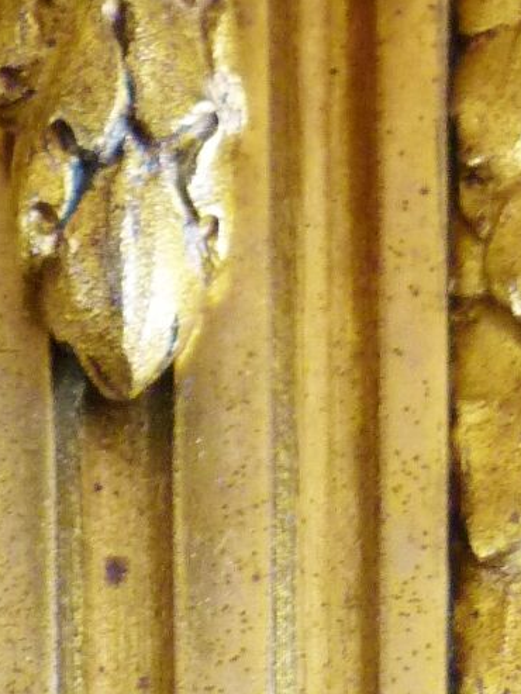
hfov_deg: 10.8
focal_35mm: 137
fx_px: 2748
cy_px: 335
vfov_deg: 14.4
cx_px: 106
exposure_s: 1/30
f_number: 2.8
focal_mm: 5.5
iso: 400
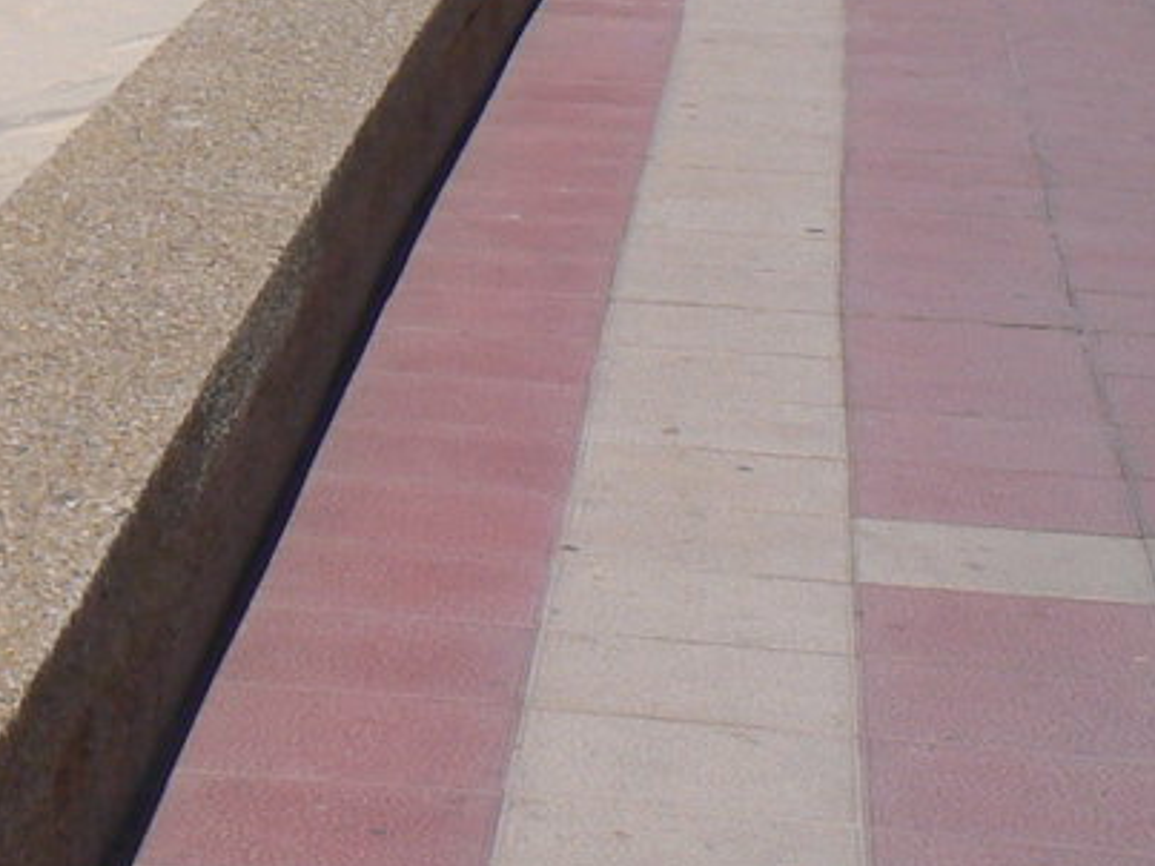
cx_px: -897
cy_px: -680
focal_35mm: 143
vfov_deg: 9.8
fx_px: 4770
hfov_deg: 12.6
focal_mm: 6
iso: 80
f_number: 8
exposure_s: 1/640
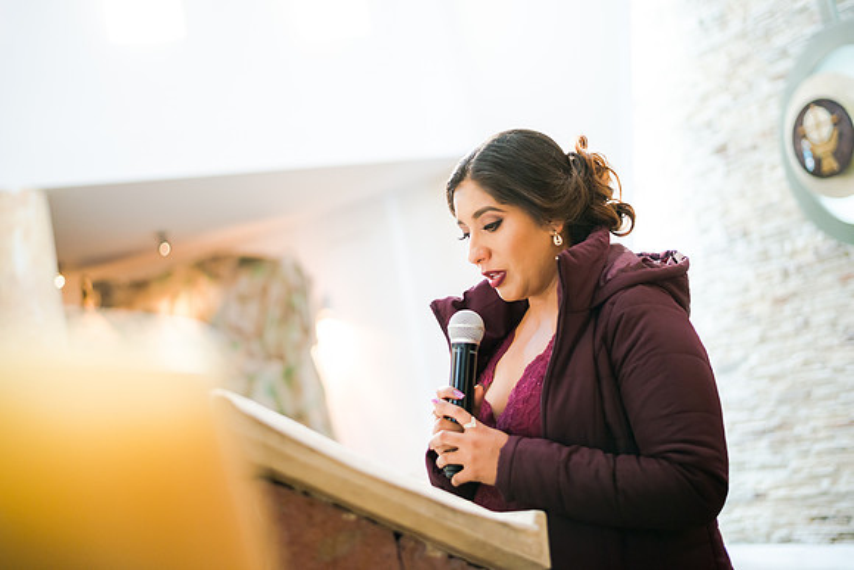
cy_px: 285
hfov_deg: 39.6
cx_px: 427
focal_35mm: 50
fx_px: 1186
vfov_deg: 27.0
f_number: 1.8
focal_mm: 50
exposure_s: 1/200
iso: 1000
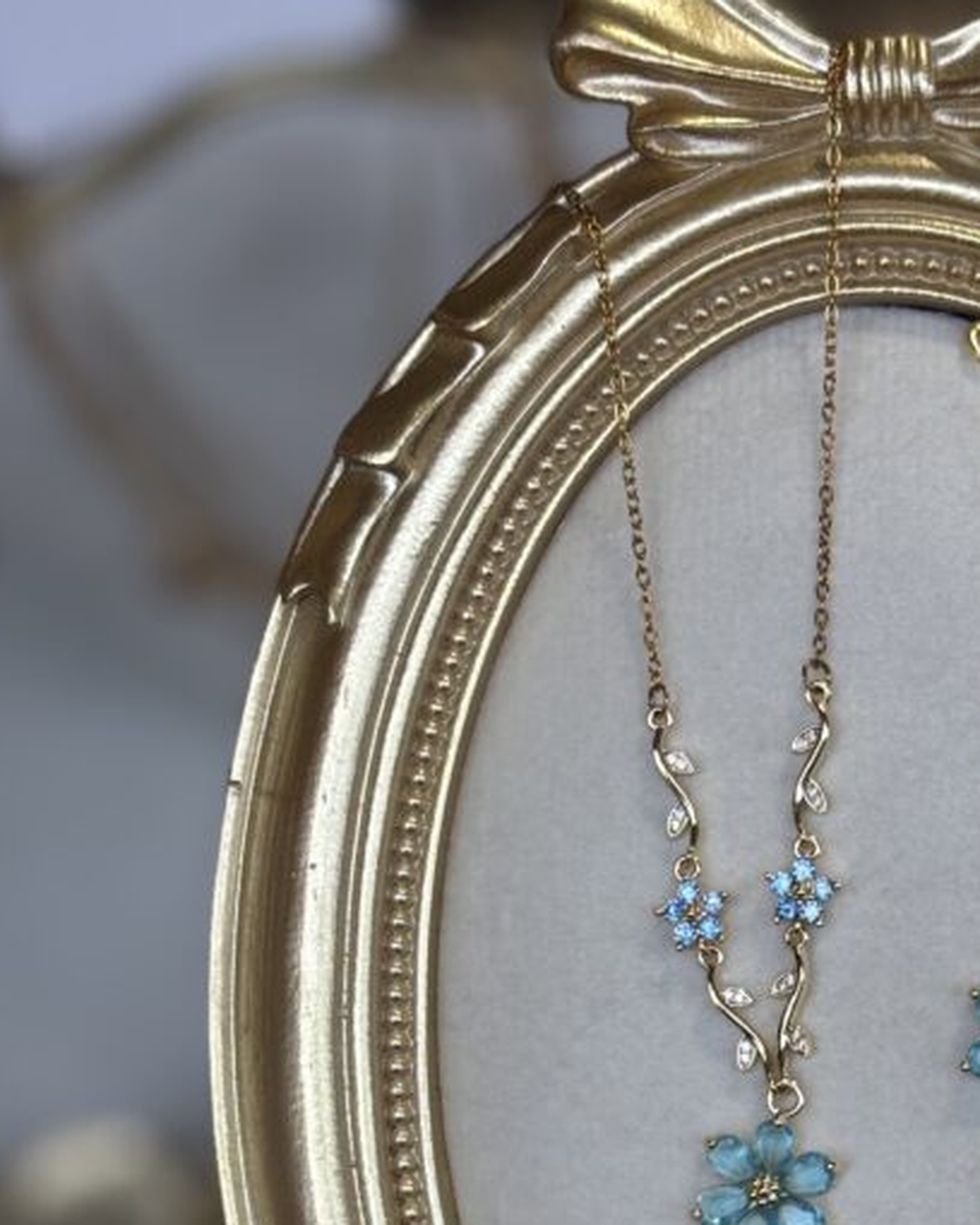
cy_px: 968
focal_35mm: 102
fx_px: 3698
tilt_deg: -61.9
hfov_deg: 14.9
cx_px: 894
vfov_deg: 18.6
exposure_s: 1/263
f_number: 1.6
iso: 32
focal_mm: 5.96
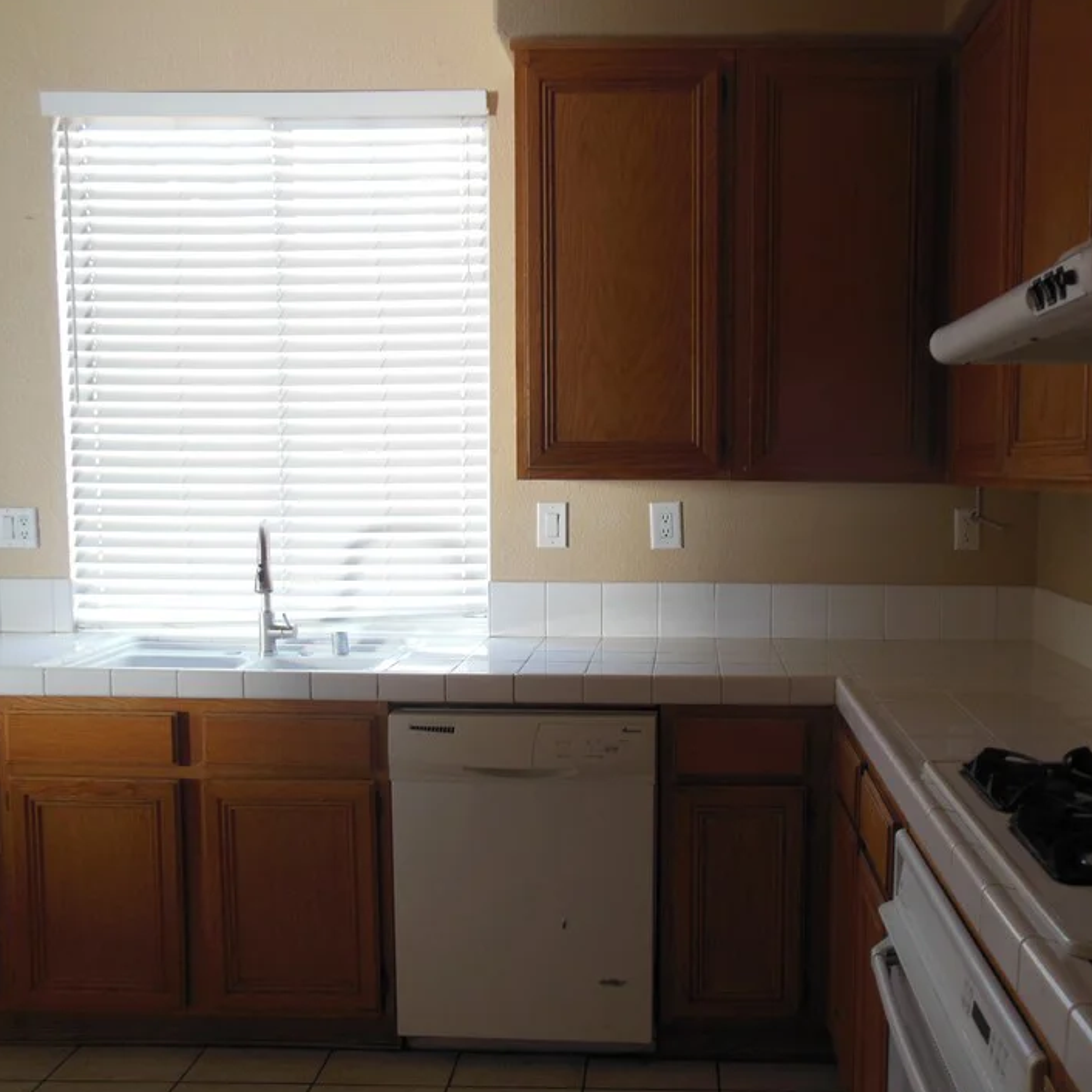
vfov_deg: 51.1
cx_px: 660
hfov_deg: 50.7
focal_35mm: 32
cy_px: 581
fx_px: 1142
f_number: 3.2
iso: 125
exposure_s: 1/30
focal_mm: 4.5
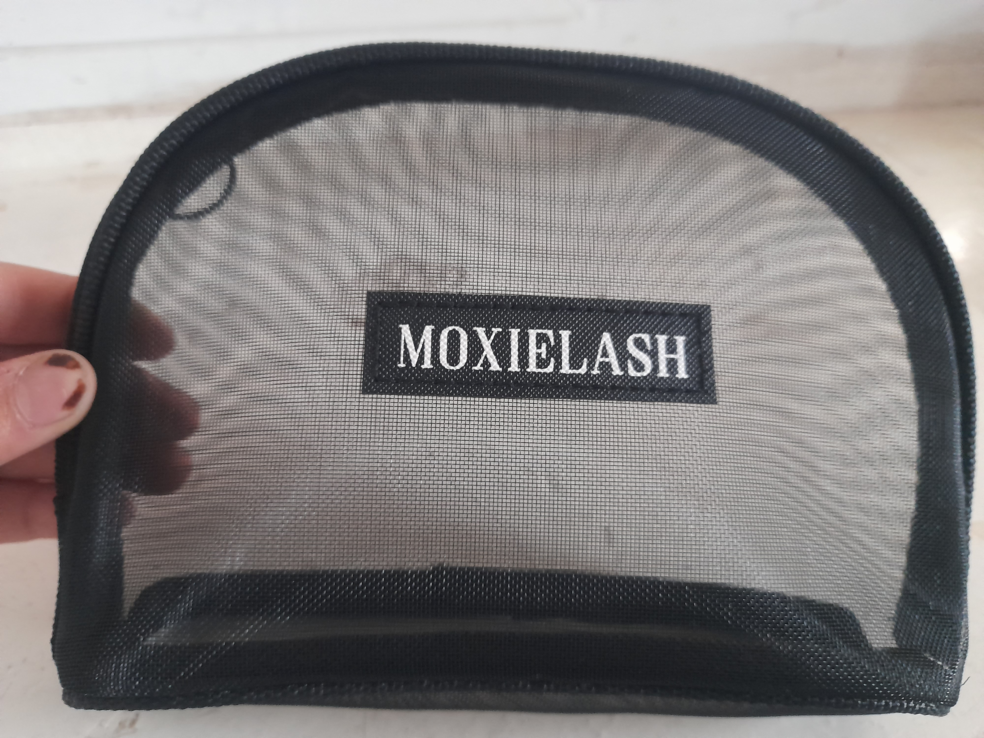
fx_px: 711
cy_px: 369
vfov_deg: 54.9
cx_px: 492
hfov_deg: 69.4
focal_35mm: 25
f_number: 2
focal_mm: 4.6
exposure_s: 1/25
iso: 640
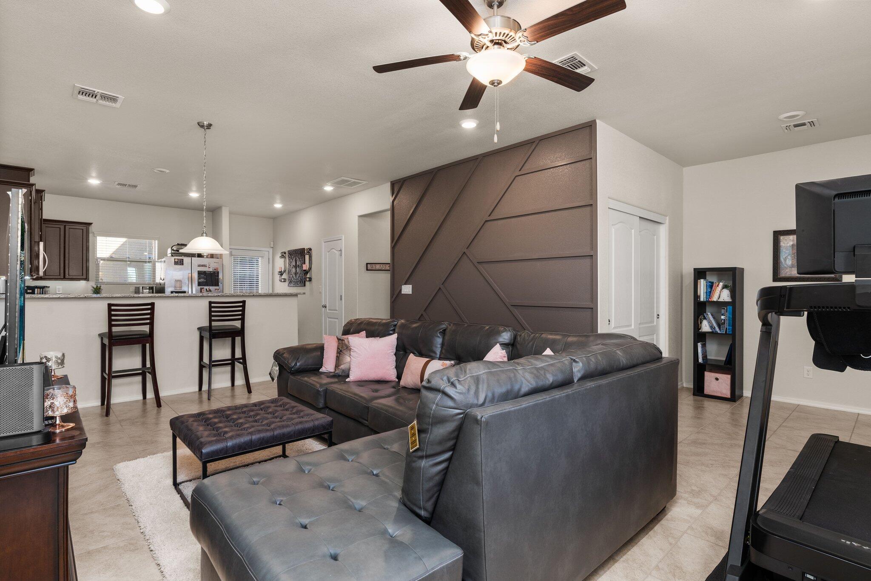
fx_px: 435
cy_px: 290
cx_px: 436
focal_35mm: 18
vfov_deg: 67.4
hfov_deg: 90.0
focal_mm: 18
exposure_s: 1/1.67
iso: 250
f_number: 9
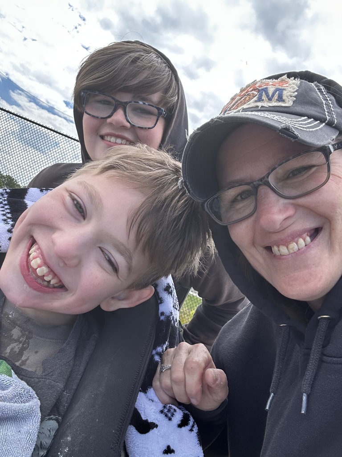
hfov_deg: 46.8
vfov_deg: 60.0
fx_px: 395
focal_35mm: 30
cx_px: 171
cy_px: 228
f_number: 1.9
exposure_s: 1/440
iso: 25
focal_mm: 2.69
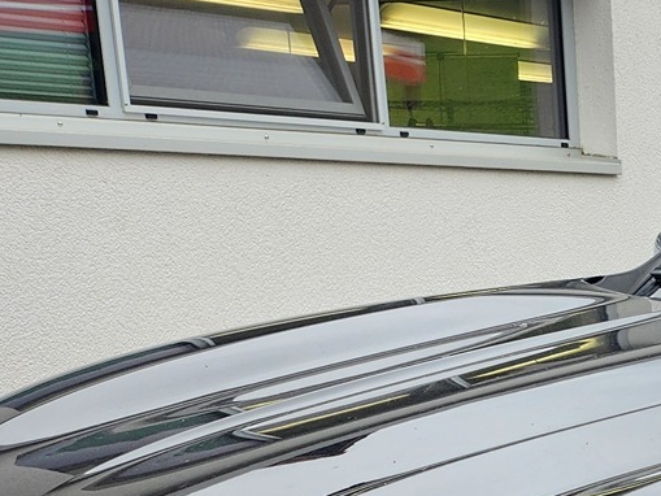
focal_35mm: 95
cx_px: 1009
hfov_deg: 18.2
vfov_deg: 14.6
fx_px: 1814
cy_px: 715
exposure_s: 1/275
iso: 50
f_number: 1.8
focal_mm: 5
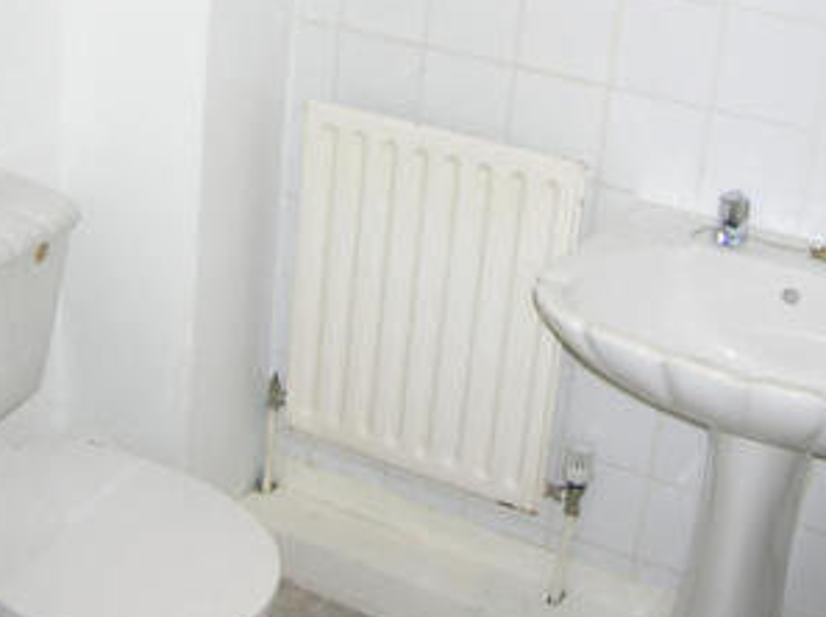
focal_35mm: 55
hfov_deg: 35.0
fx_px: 1311
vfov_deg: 25.7
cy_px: 63
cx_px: 438
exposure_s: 1/60.1
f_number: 2.8
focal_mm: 5.8
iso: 50
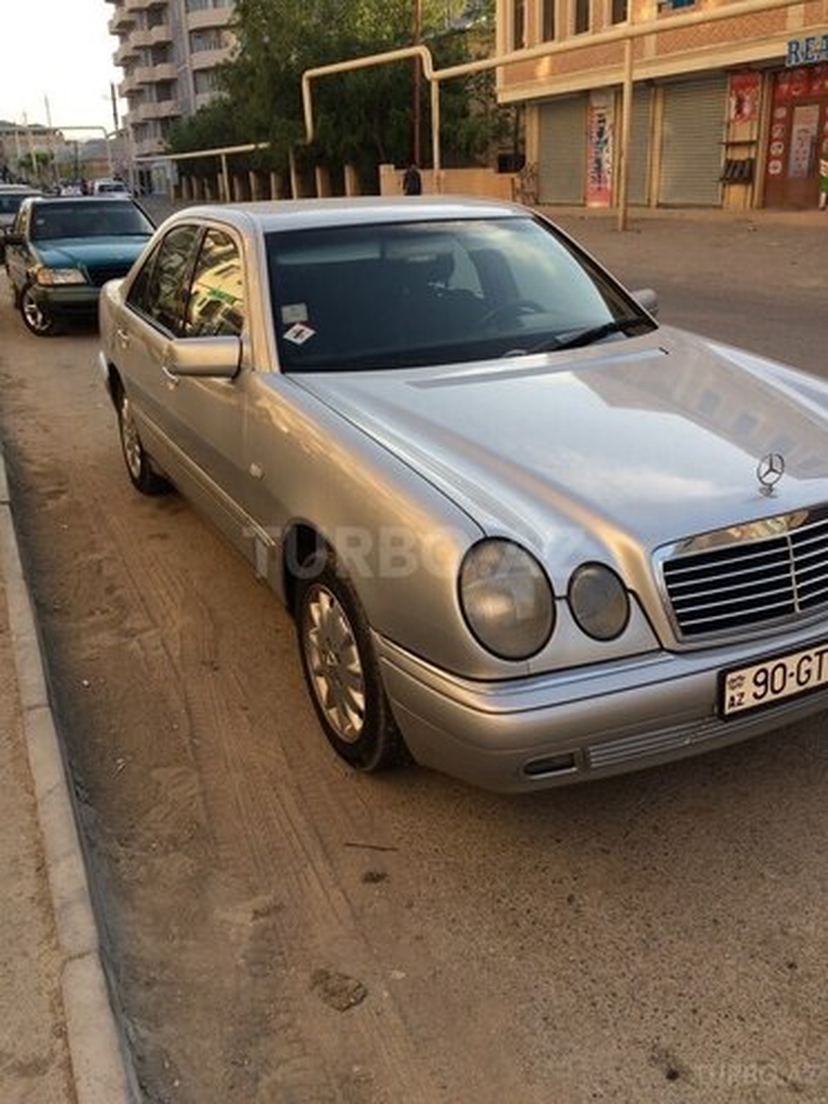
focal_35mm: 29
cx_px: 414
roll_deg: +2.9
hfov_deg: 48.2
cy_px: 552
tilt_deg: -23.5
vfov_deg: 61.7
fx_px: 925
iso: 32
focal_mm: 4.15
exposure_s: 1/461
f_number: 2.2
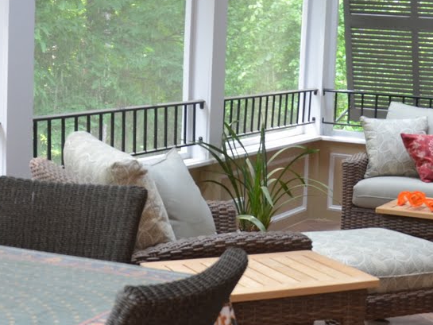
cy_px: 104
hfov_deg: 25.1
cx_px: 358
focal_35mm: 76
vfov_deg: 19.3
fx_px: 951
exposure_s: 1/80
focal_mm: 18
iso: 400
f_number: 4.5
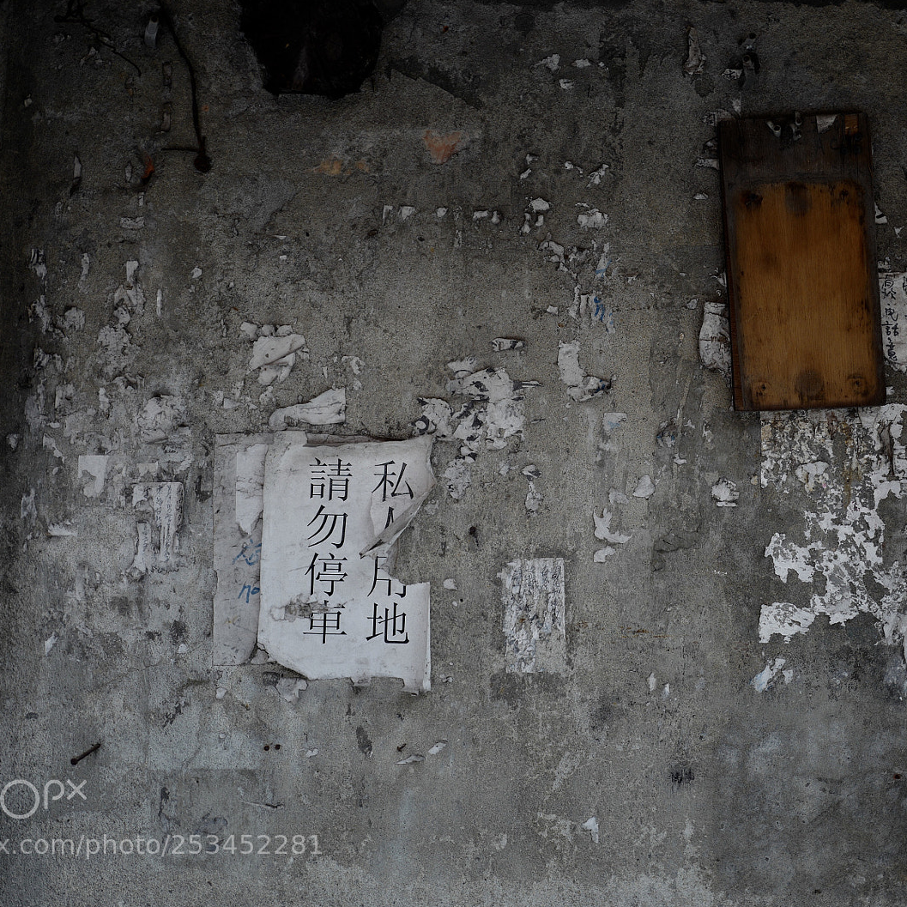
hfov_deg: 45.7
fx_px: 1067
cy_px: 455
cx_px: 560
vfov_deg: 46.0
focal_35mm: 36
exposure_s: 1/800
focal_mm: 28
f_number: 1.7
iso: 100
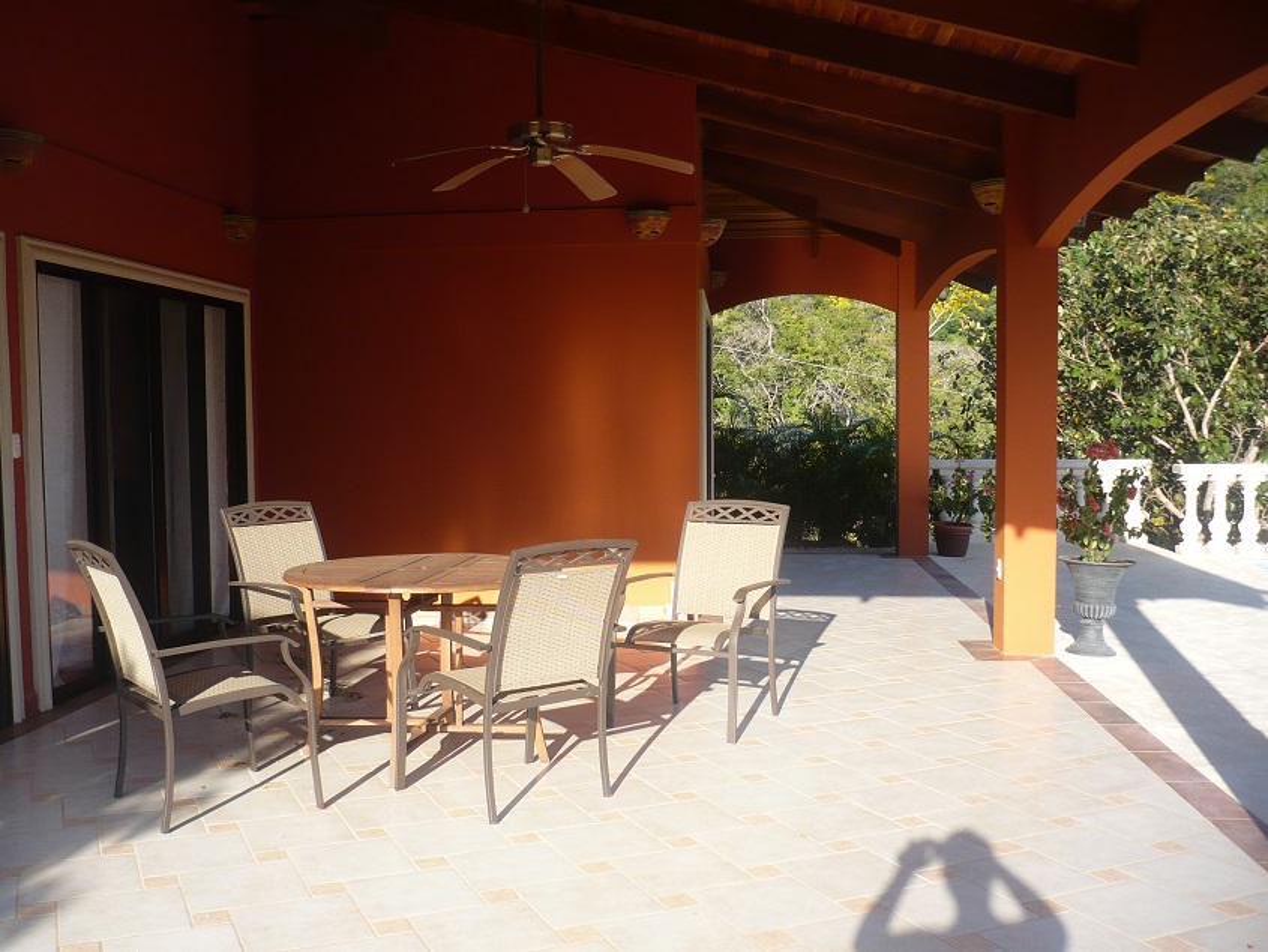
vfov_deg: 40.7
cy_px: 476
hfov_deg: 52.6
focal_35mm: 35
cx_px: 634
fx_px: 1282
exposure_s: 1/500
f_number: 2.8
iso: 100
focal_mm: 5.8
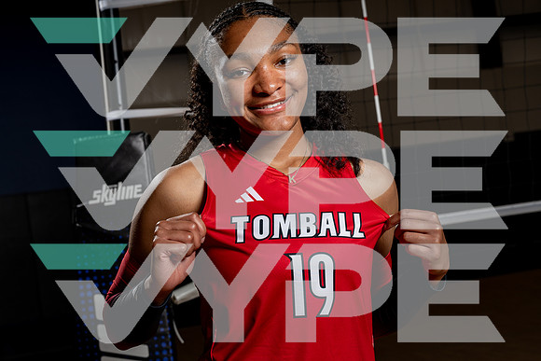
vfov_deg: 19.5
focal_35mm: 70
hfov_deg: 28.8
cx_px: 270
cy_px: 180
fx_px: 1052
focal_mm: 70
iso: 100
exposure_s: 1/250
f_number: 8
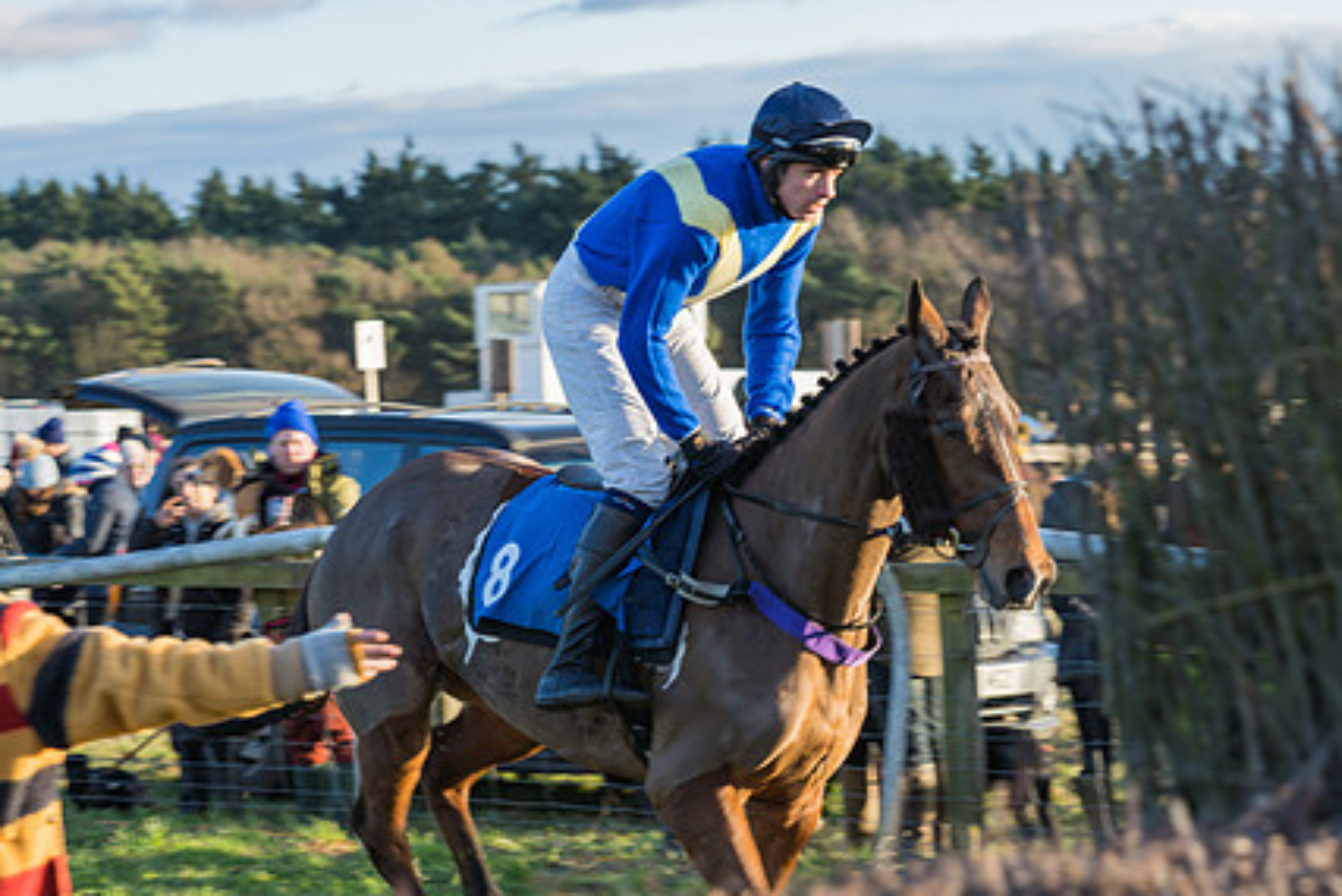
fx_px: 5108
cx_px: 818
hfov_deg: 15.0
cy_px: 465
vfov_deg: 10.0
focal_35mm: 137
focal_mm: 99
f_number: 5.6
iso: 200
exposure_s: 1/200
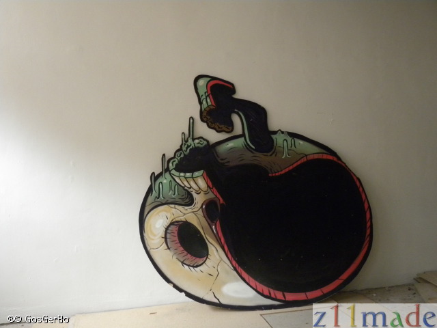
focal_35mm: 33
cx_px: 218
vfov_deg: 42.9
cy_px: 164
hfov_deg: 55.4
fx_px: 417
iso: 400
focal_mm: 5.9
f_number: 2.8
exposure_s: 1/29
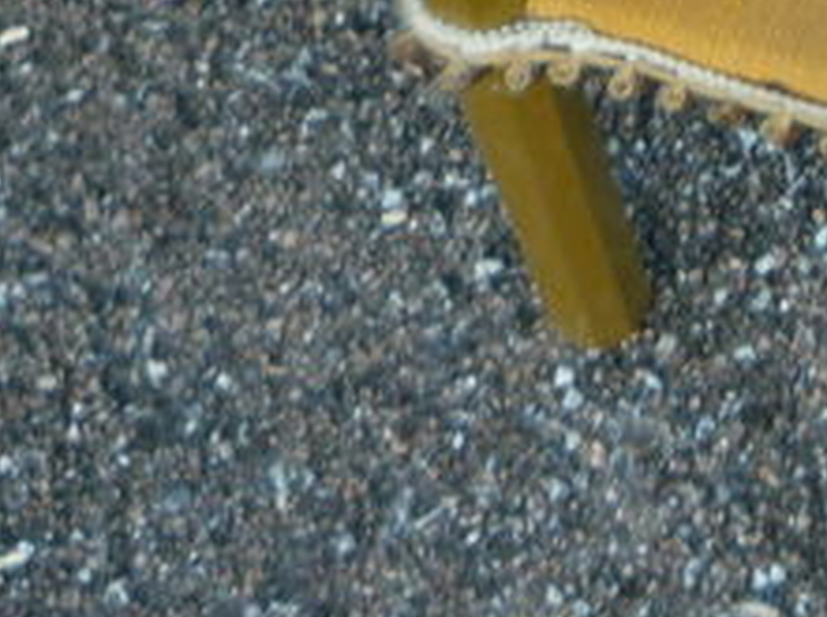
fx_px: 3244
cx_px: 1115
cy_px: -572
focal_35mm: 136
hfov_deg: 13.9
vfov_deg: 10.1
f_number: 3.3
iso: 100
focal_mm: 5.2
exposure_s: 1/40
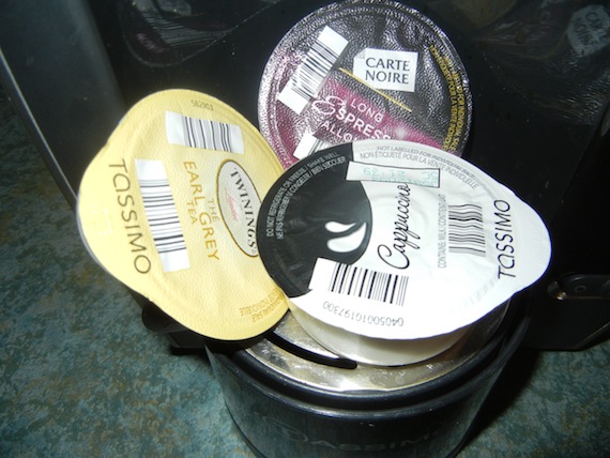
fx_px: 529
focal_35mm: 30
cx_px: 305
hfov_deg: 59.9
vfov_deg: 46.8
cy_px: 229
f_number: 3.5
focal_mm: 5.4
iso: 200
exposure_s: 1/30
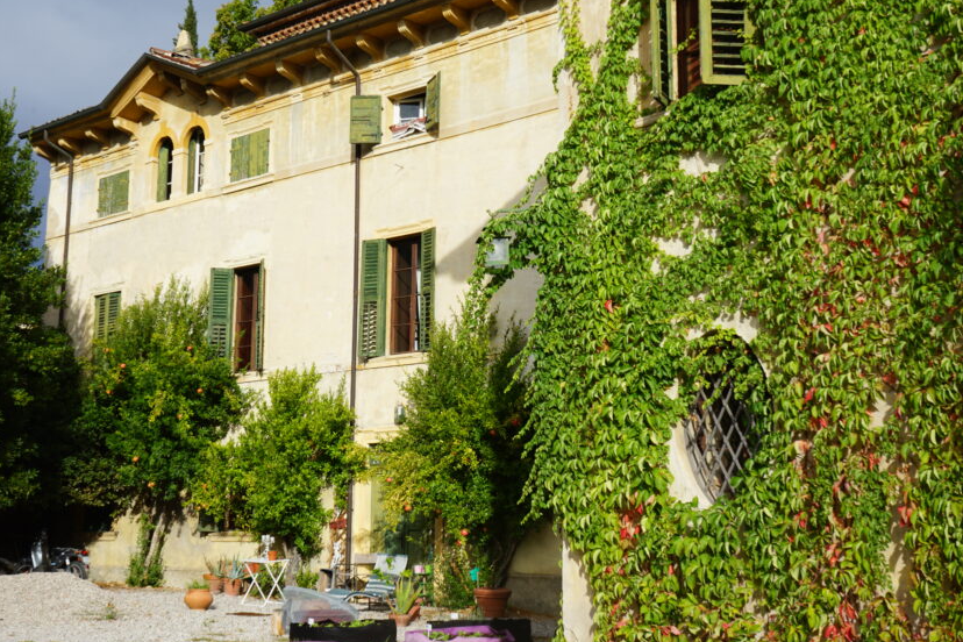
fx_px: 1337
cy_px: 323
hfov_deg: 39.6
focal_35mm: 50
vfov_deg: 27.0
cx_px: 444
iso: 100
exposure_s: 1/80
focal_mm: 46
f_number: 14
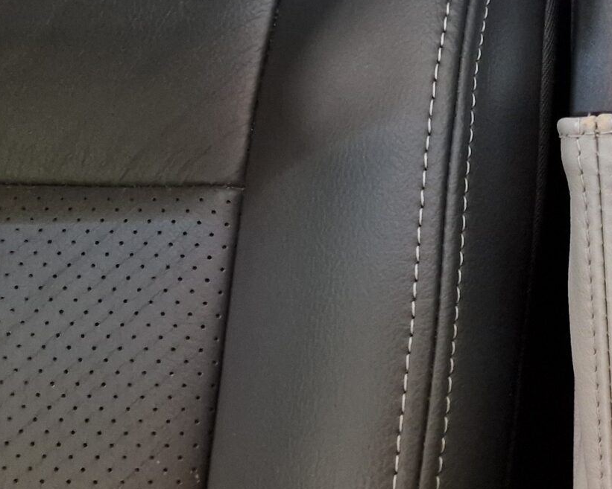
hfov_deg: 21.9
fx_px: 1268
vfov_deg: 21.9
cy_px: 242
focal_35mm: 70
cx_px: 947
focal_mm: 6.4
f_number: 1.8
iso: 400
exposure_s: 1/33
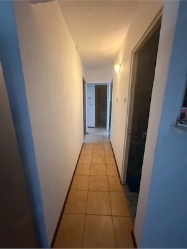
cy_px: 124
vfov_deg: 102.1
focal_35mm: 14
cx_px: 94
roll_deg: +0.4
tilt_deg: -13.3
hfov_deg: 85.7
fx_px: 101
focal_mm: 2.22
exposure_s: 1/50
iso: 800
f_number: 2.2
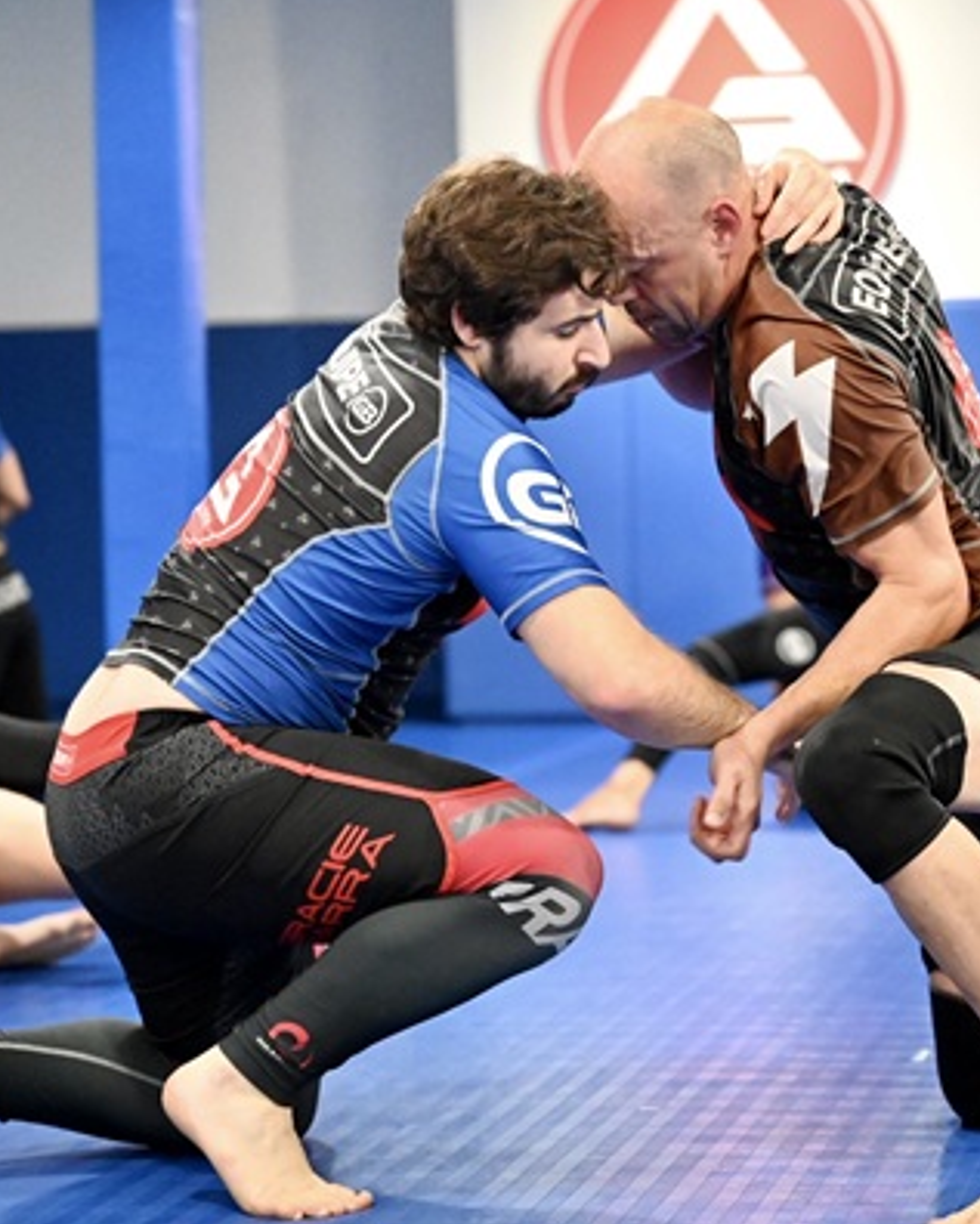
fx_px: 4023
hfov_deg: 13.9
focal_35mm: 111
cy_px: 609
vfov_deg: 17.3
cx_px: 689
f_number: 2.8
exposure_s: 1/500
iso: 16000
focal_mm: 78
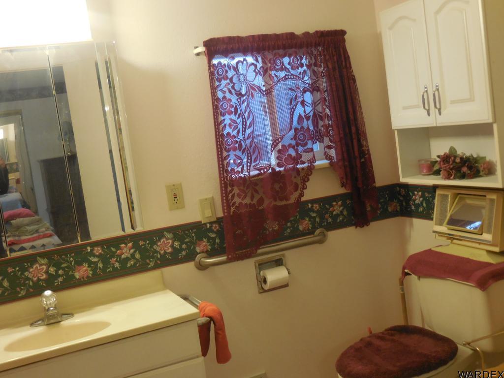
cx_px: 252
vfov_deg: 36.8
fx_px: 568
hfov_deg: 47.9
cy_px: 189
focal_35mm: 39
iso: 320
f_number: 3.9
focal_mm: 7
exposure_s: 1/30
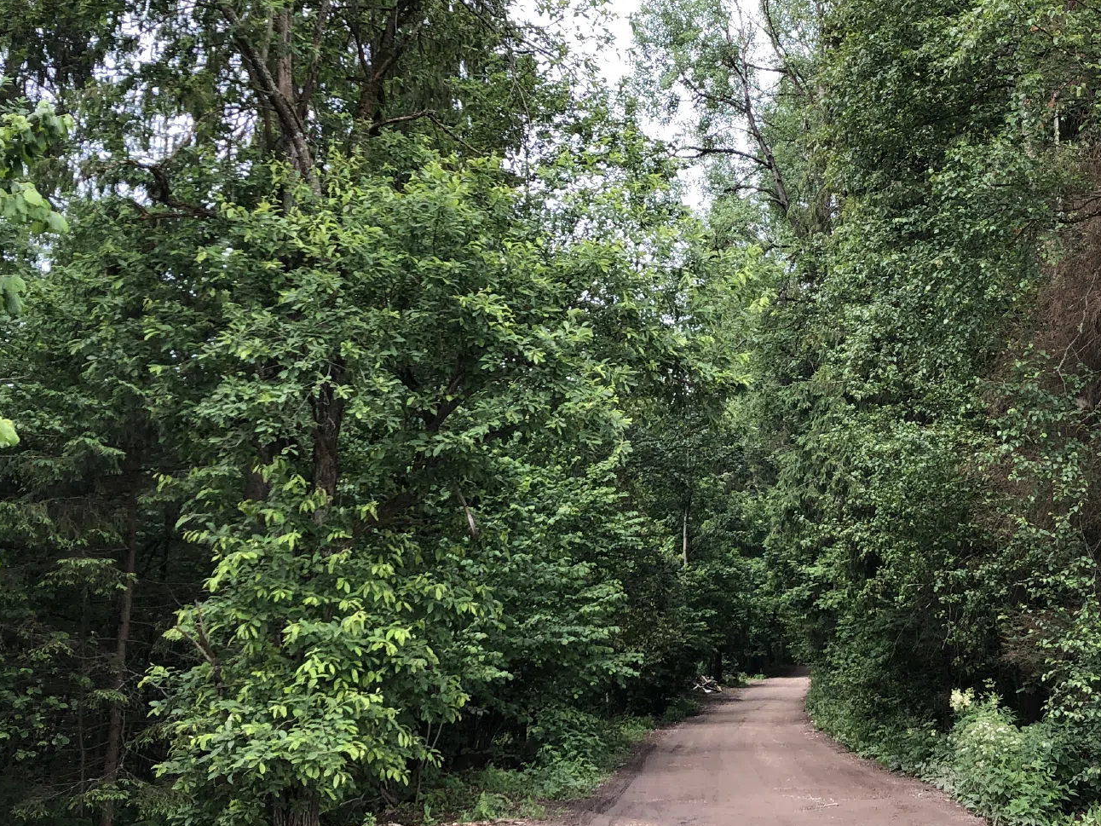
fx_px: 1654
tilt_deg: +12.8
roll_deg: -0.3
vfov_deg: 27.9
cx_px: 731
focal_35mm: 52
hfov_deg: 36.5
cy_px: 315
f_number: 1.8
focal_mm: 4
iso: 20
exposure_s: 1/287
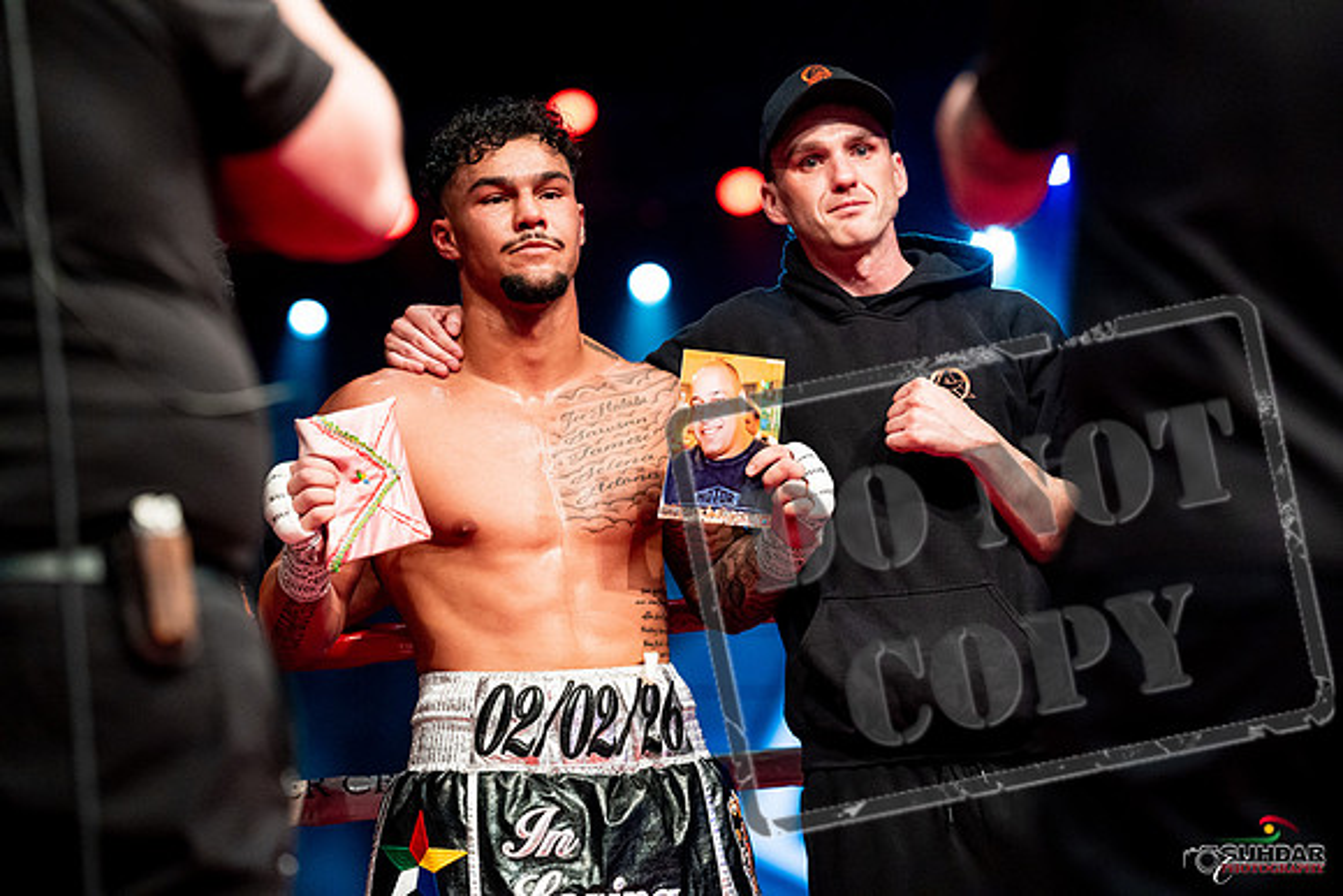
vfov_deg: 10.4
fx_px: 4925
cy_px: 448
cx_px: 672
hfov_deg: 15.5
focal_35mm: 132
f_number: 2.8
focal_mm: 132
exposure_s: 1/1000
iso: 4000
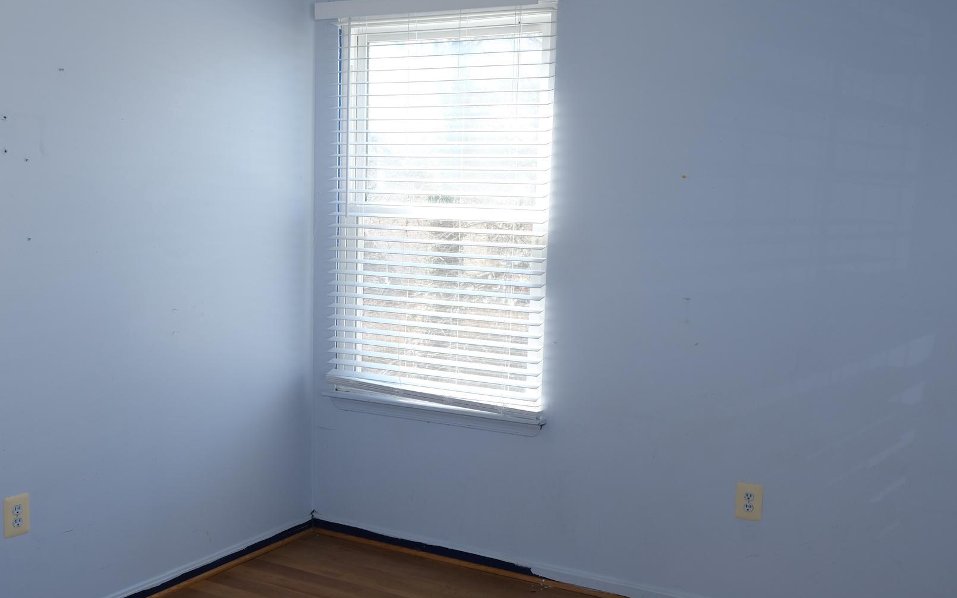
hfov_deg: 55.3
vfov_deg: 36.1
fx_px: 913
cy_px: 372
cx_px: 461
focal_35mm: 35
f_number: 6.4
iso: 400
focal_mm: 18
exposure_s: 1/60
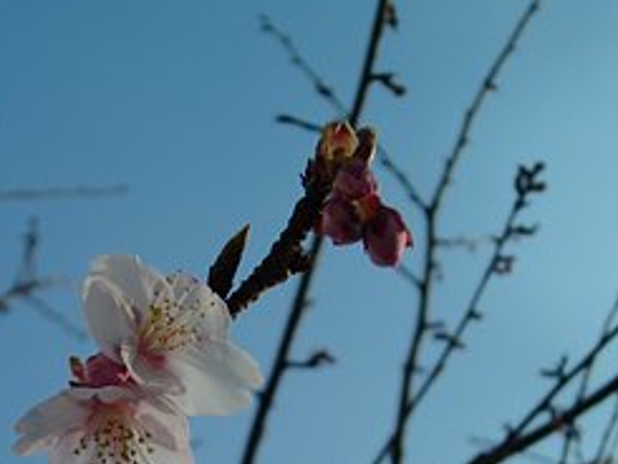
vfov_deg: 15.2
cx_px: 169
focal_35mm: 96
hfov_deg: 20.3
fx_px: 1715
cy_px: 456
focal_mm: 8.2
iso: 64
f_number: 3.3
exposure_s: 1/1000
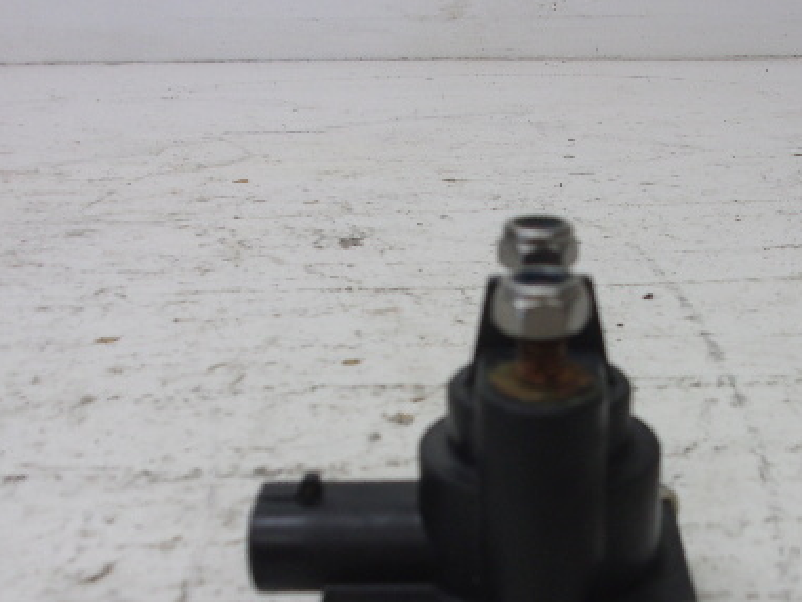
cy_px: 436
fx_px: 1089
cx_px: 552
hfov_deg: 39.8
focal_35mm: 47
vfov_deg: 30.5
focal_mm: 5.1
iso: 94
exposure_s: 1/34
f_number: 3.9
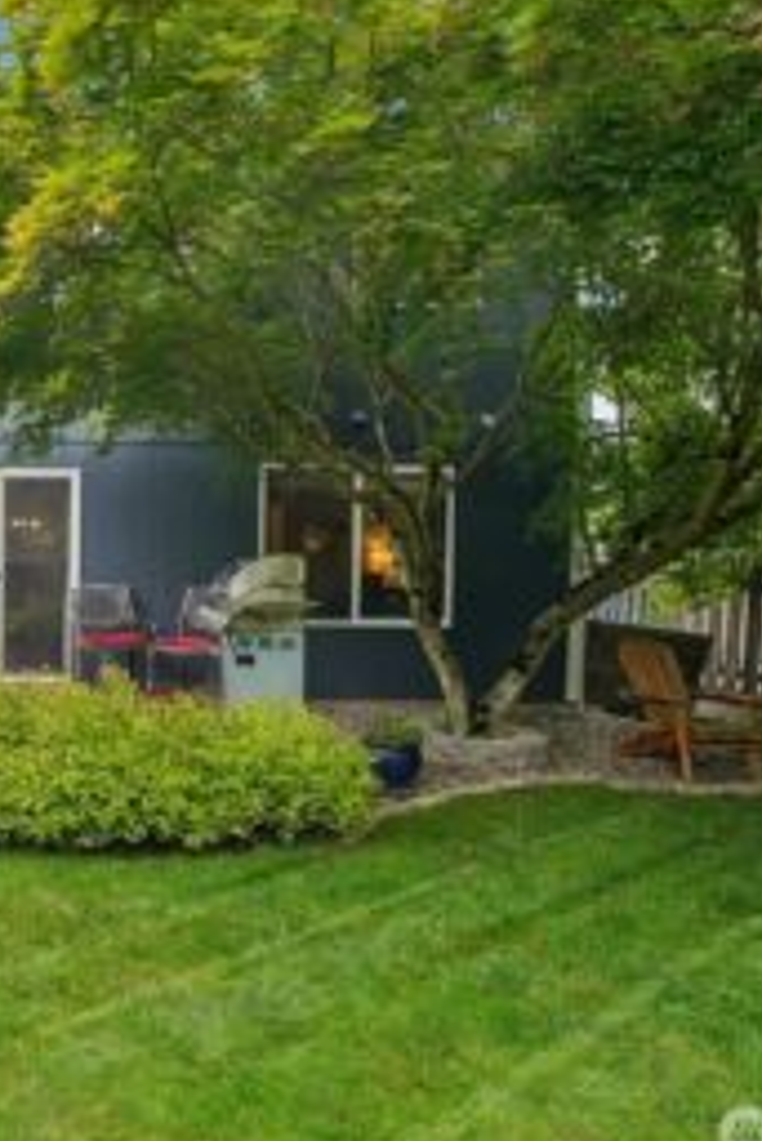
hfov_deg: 46.6
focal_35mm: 25
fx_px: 793
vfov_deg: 71.5
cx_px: 85
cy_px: 577
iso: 400
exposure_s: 1/60
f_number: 8
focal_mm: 16
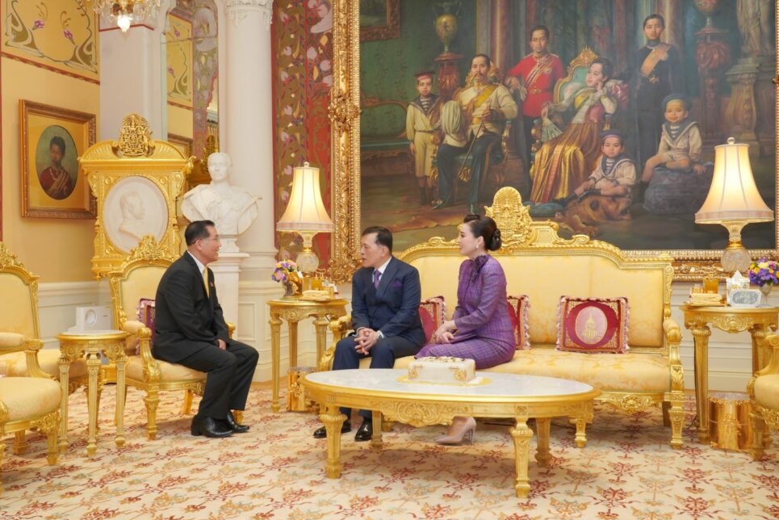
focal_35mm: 35
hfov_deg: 54.4
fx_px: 758
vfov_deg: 37.9
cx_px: 368
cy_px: 262
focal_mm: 33
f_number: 6.3
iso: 2500
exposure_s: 1/160
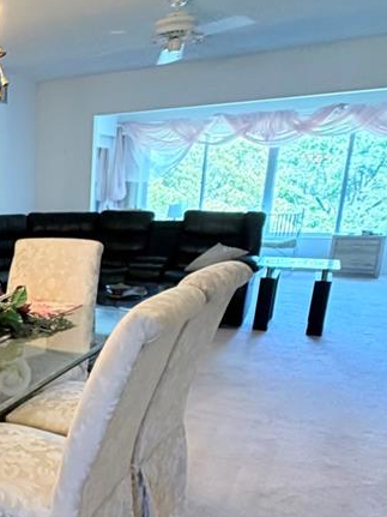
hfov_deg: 32.0
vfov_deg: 46.6
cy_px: 371
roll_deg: +2.2
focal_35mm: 39
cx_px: -49
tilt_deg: -17.7
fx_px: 582
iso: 400
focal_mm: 2.22
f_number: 2.2
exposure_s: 1/60
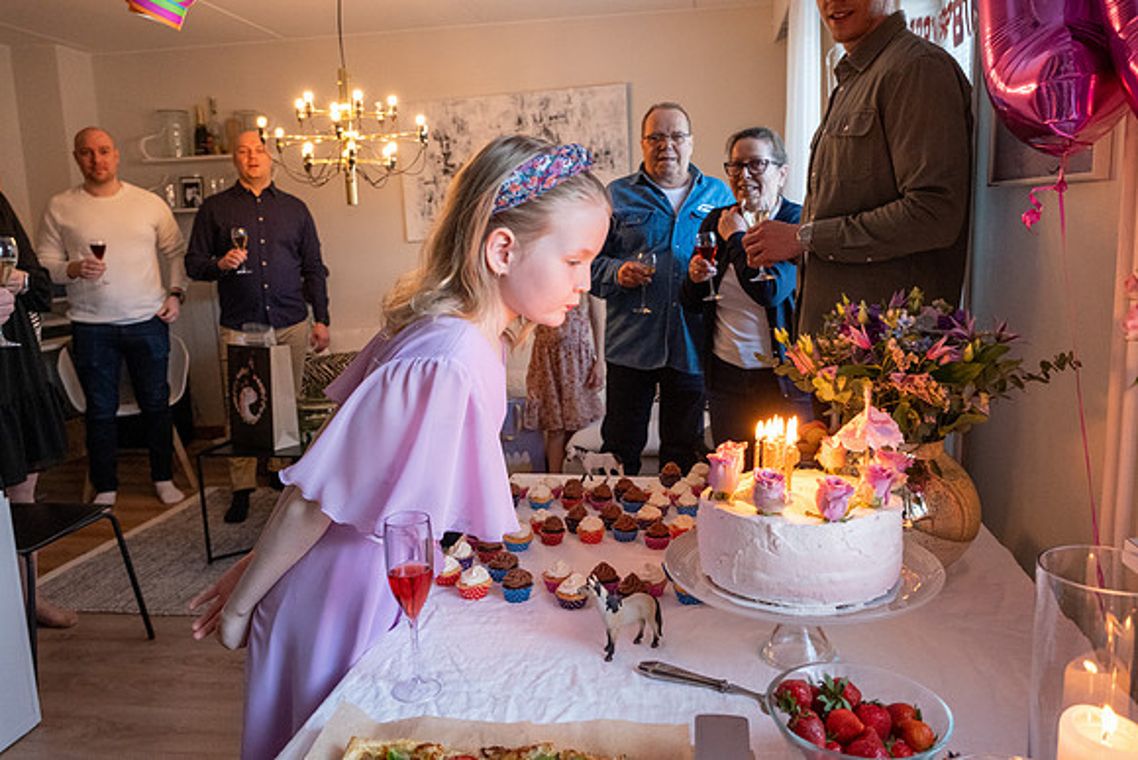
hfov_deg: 67.4
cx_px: 569
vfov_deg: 48.0
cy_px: 380
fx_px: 854
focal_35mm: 27
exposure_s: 1/125
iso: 2000
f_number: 4
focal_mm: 17.7
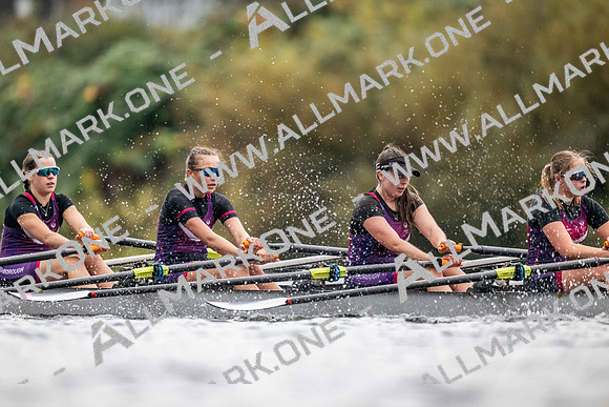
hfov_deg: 3.4
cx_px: 304
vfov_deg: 2.3
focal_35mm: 600
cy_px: 204
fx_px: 10152
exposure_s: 1/2500
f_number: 4
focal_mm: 600
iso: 3600
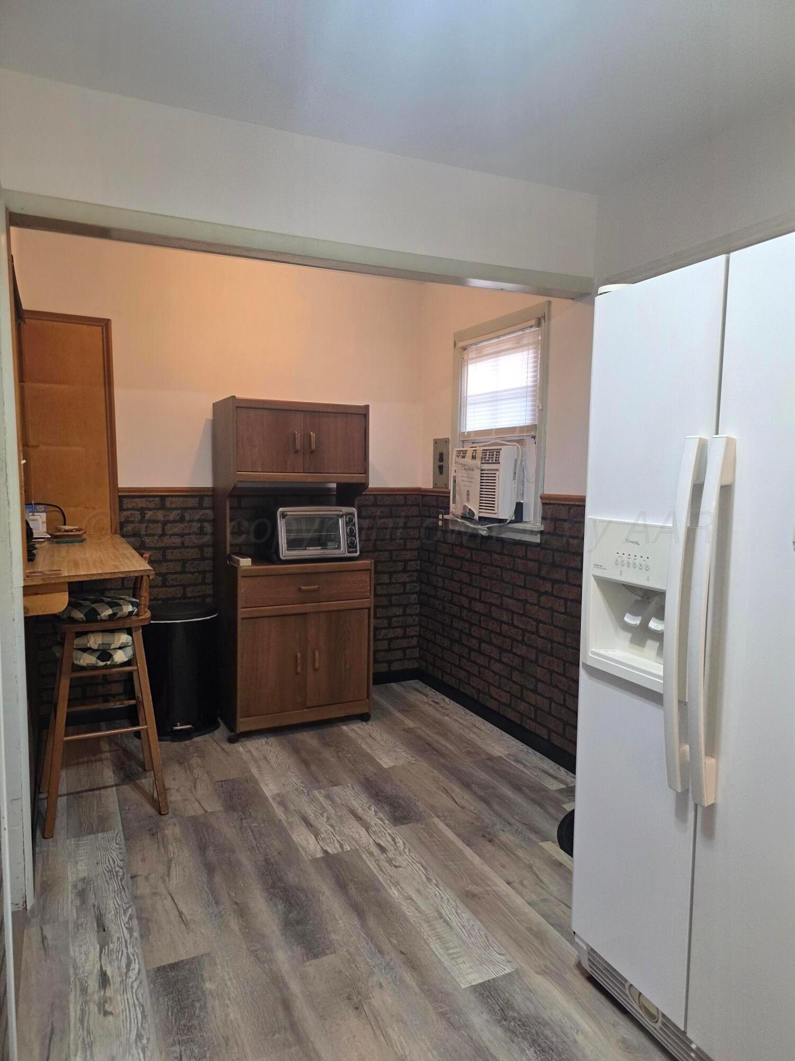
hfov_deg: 58.9
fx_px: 704
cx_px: 398
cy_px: 530
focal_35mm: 23
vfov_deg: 73.9
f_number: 1.7
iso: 125
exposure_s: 1/120
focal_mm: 6.3
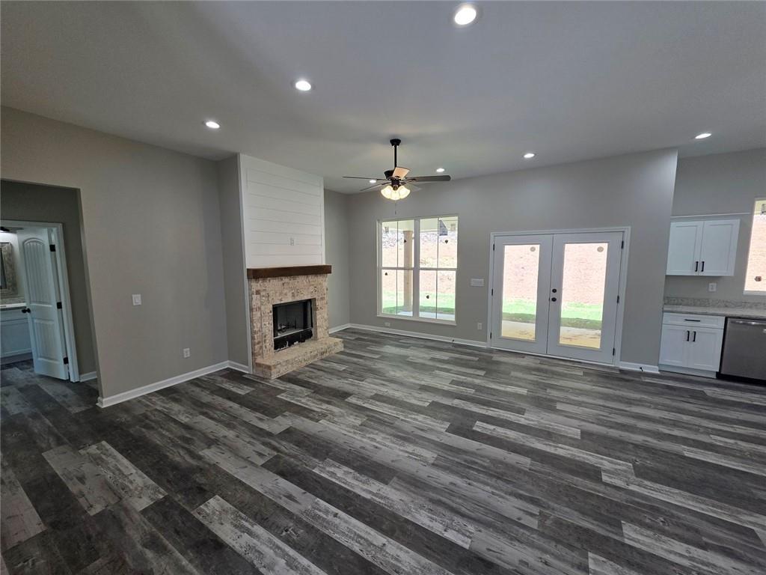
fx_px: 288
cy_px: 288
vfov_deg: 89.9
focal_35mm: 13
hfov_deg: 106.2
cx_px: 383
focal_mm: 2.2
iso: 64
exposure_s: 1/120
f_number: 1.9
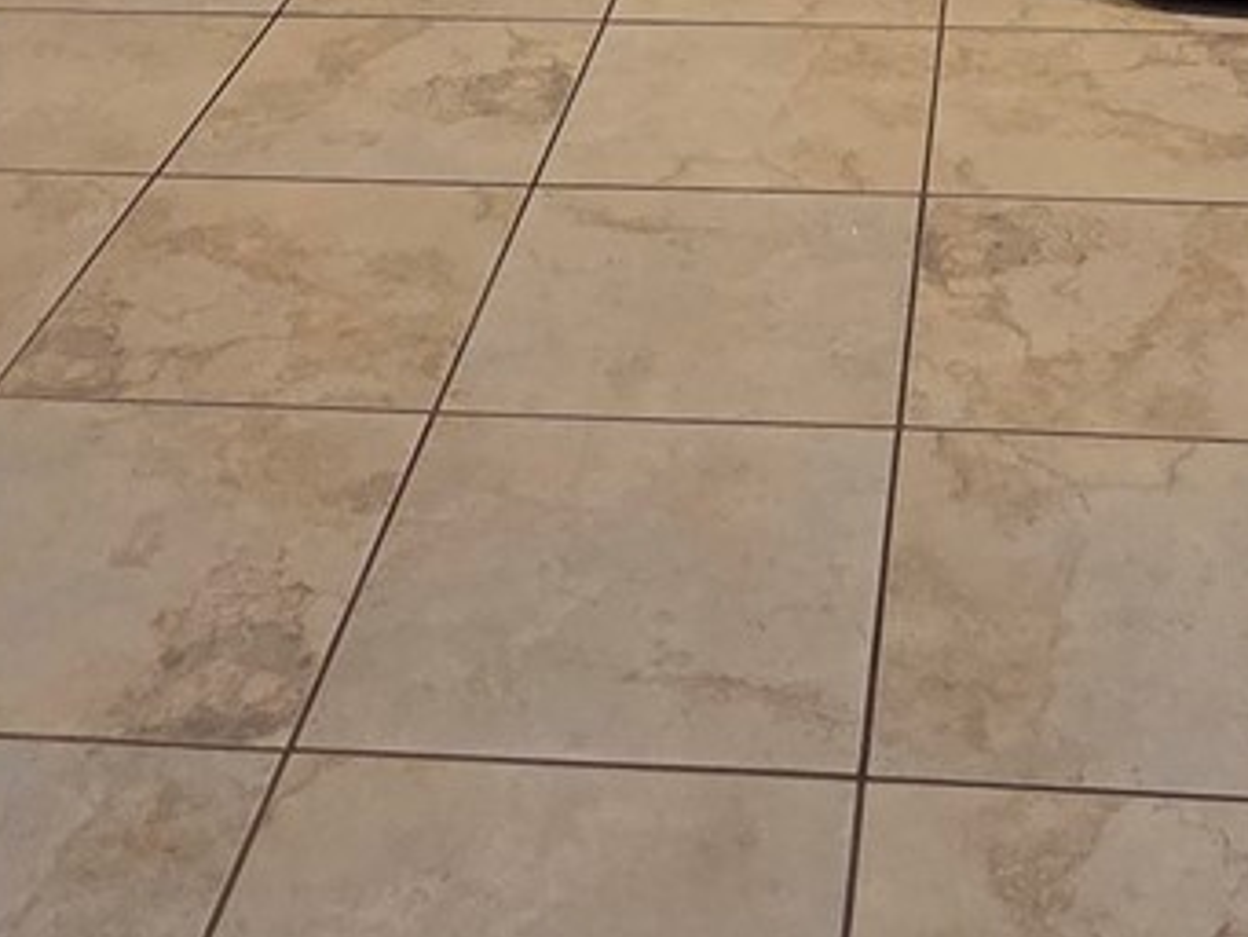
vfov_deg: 19.0
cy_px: -703
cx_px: 827
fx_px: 2200
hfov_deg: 31.4
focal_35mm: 61
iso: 200
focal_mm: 2.2
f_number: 2.2
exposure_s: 1/120
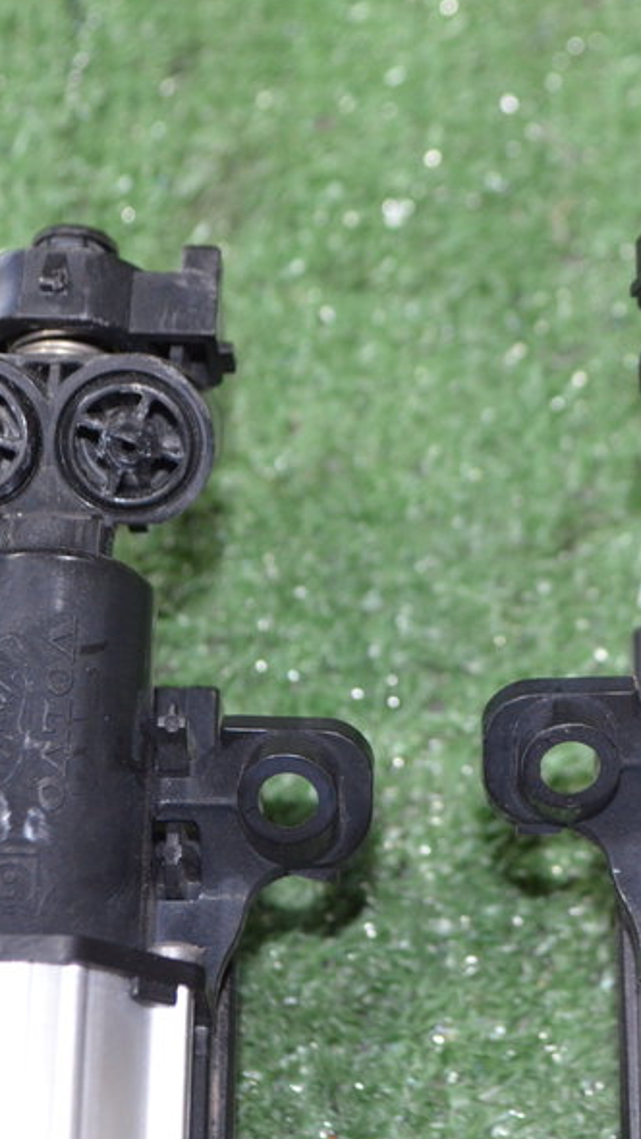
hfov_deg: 12.3
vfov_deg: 21.8
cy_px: 535
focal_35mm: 98
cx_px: 490
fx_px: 2960
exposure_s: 1/60
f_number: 5
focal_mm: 36
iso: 1600
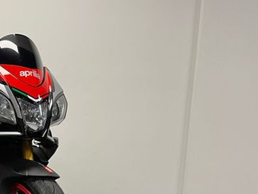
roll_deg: -1.2
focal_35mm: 52
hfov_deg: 34.1
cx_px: 11
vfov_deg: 27.1
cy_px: 172
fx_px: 388
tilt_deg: -8.0
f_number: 1.6
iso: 80
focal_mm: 5.1
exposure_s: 1/50
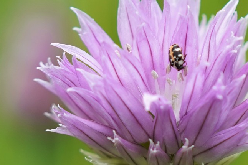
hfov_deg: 9.2
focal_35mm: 223
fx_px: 1535
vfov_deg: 6.2
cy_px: 92
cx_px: 127
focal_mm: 150
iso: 640
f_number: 7.1
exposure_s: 1/250
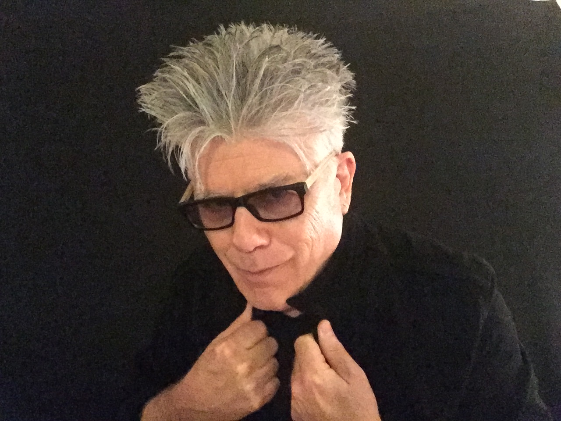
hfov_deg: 58.4
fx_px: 502
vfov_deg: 45.4
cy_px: 210
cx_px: 280
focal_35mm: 31
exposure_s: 1/15
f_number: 2.2
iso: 2000
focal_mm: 2.65
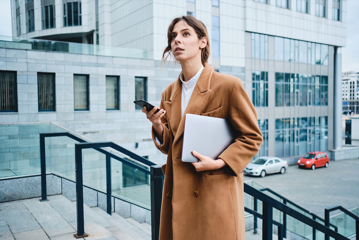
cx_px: 180
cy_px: 120
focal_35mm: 35
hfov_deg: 54.4
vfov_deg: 37.9
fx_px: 349
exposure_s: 1/320
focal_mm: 23
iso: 320
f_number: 2
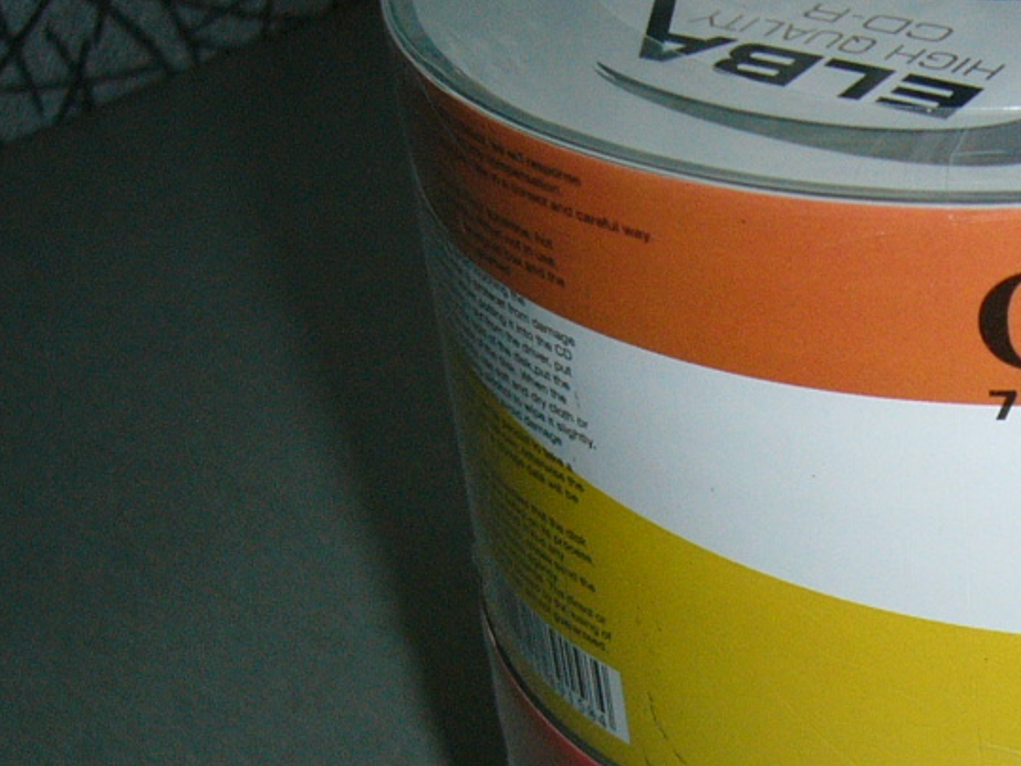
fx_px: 2448
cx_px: 1027
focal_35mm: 83
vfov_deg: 17.5
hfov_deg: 22.6
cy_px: 668
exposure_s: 1/60
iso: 100
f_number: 2.8
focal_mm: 5.8
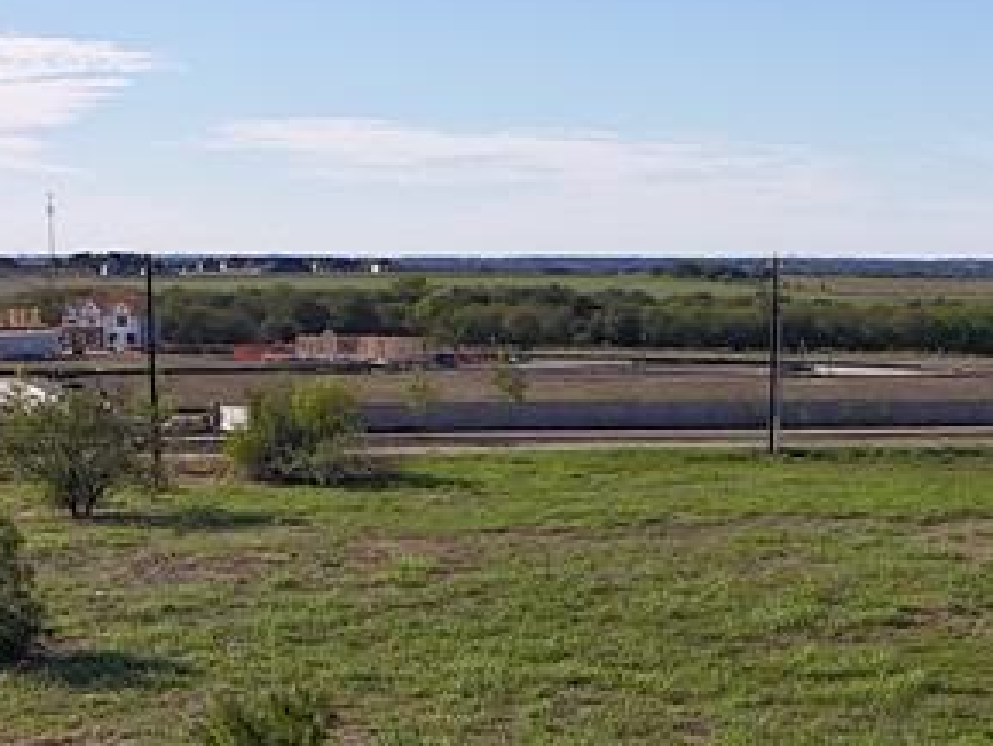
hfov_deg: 22.9
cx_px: 673
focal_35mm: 85
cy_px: 801
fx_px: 2439
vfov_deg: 16.9
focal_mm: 4.55
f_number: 2.8
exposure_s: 1/1250
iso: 140
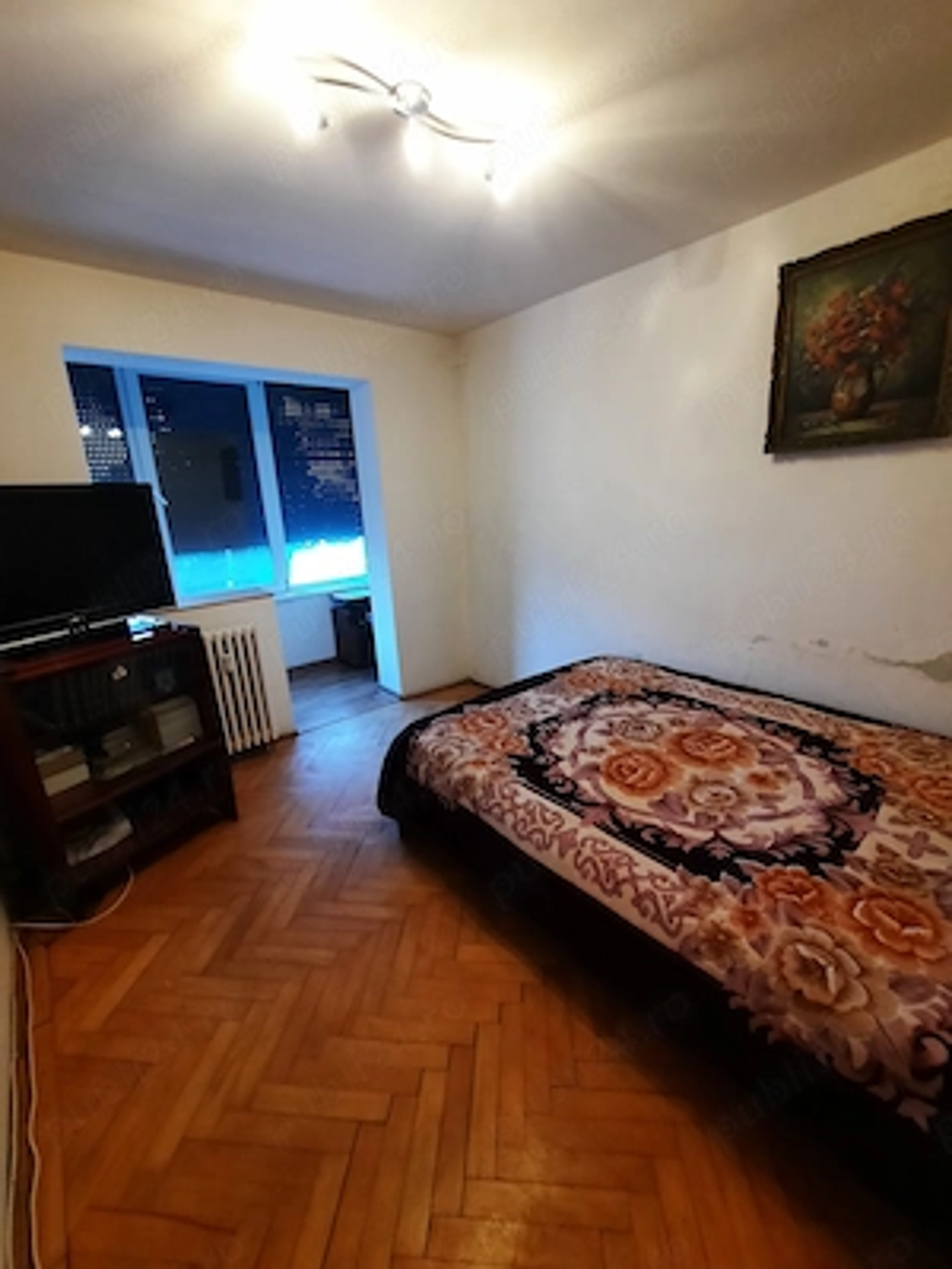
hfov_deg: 89.9
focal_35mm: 13
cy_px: 634
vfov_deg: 106.2
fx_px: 477
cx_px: 476
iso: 200
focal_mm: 1.74
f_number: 2.2
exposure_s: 1/25
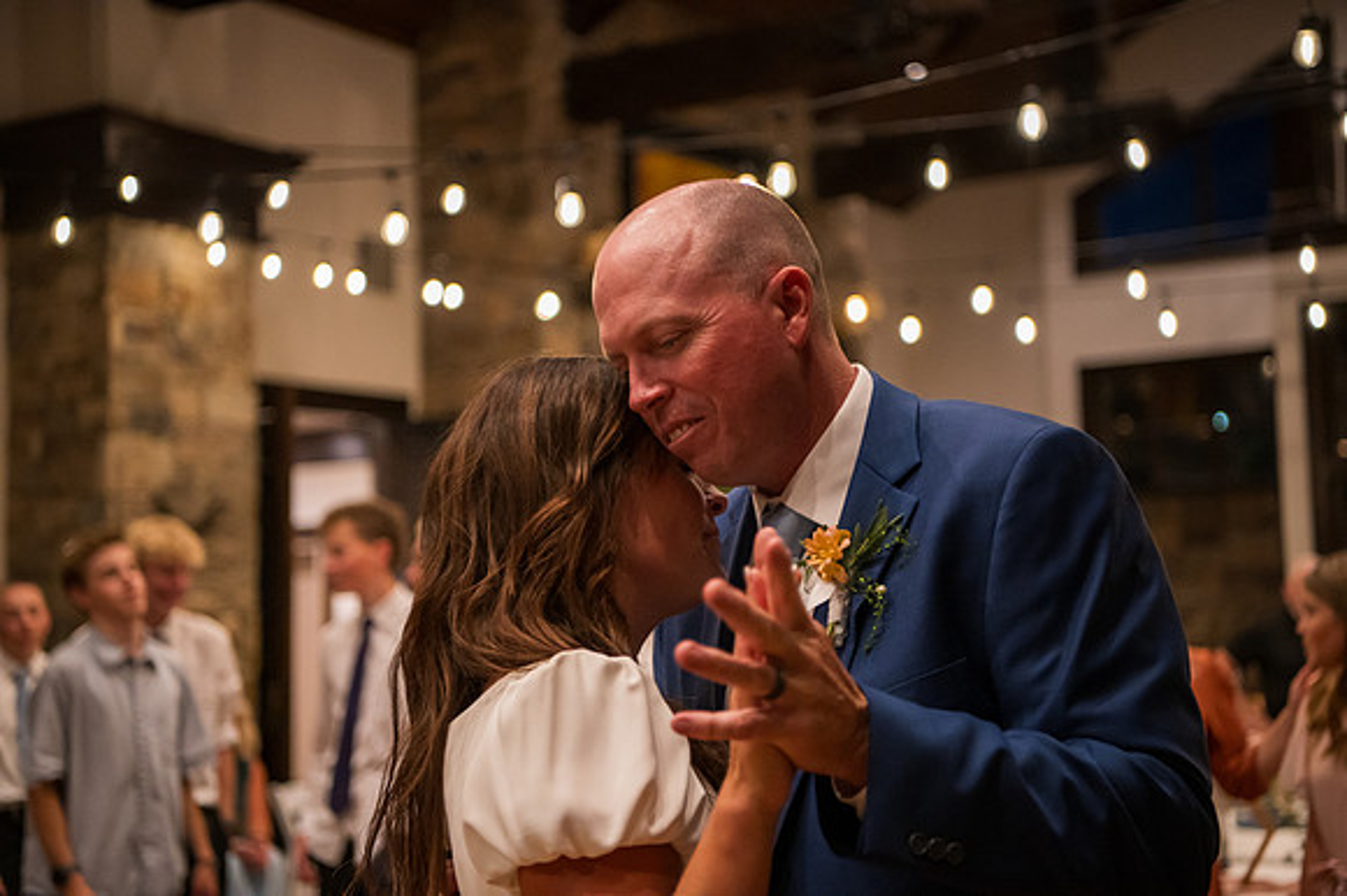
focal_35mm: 55
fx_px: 2057
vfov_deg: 24.6
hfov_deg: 36.3
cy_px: 448
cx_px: 674
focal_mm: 55
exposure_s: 1/200
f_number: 2.8
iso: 6400
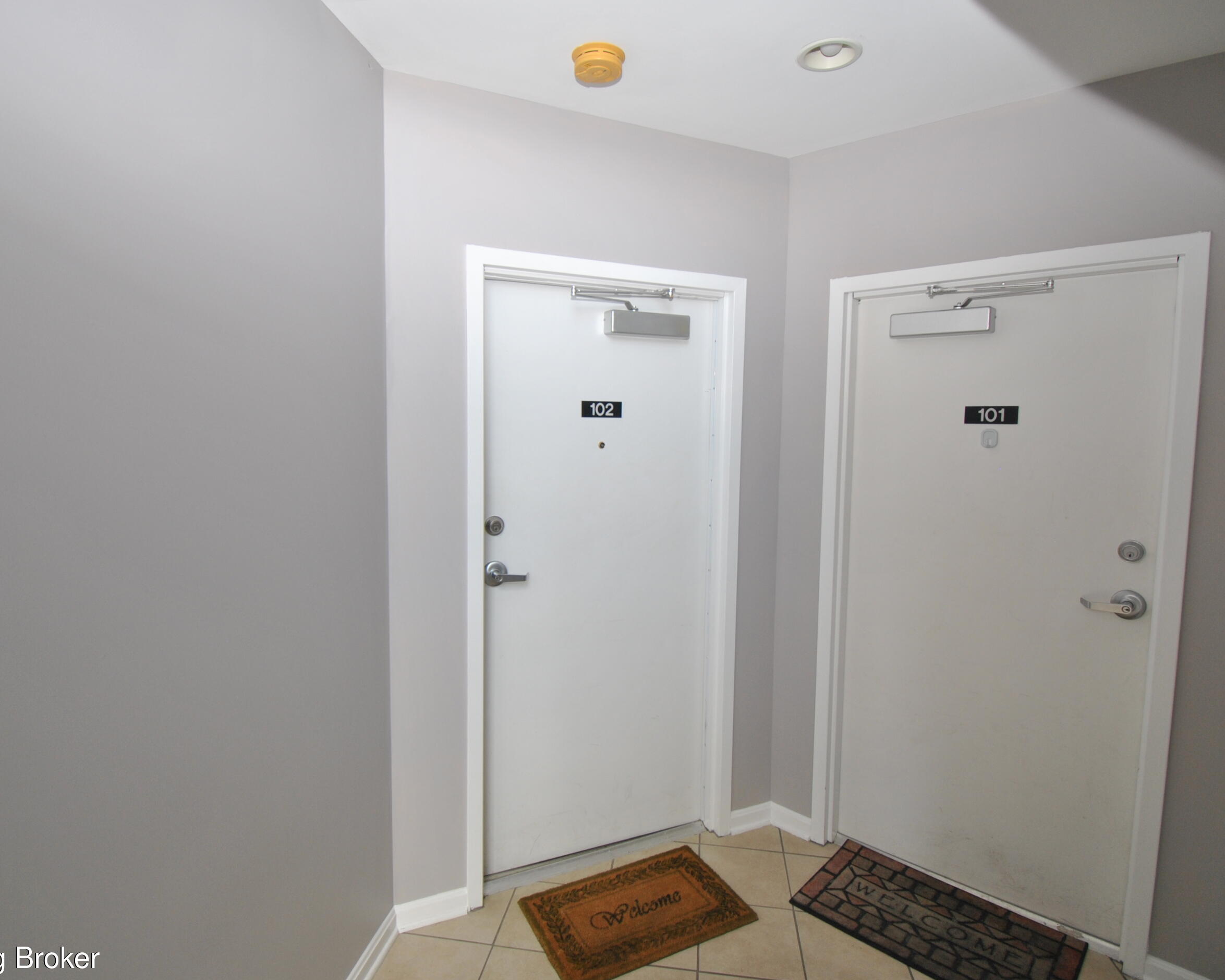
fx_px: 653
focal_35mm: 18
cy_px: 482
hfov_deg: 86.4
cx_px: 607
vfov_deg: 73.8
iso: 200
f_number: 4.5
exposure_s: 1/60
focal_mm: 10
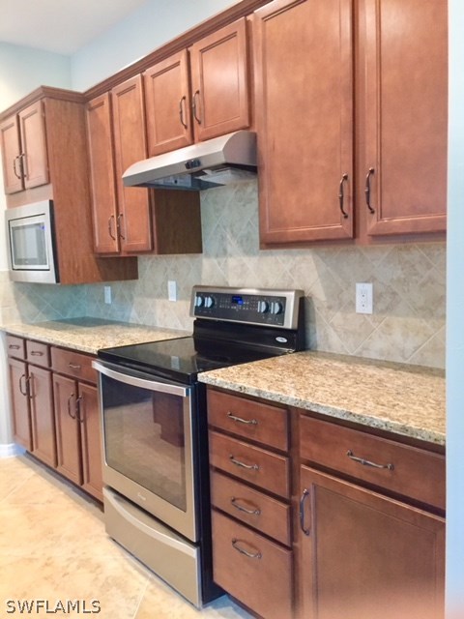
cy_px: 310
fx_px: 518
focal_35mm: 29
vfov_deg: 61.7
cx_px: 232
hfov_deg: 48.2
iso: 250
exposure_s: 1/17
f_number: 2.2
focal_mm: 4.15
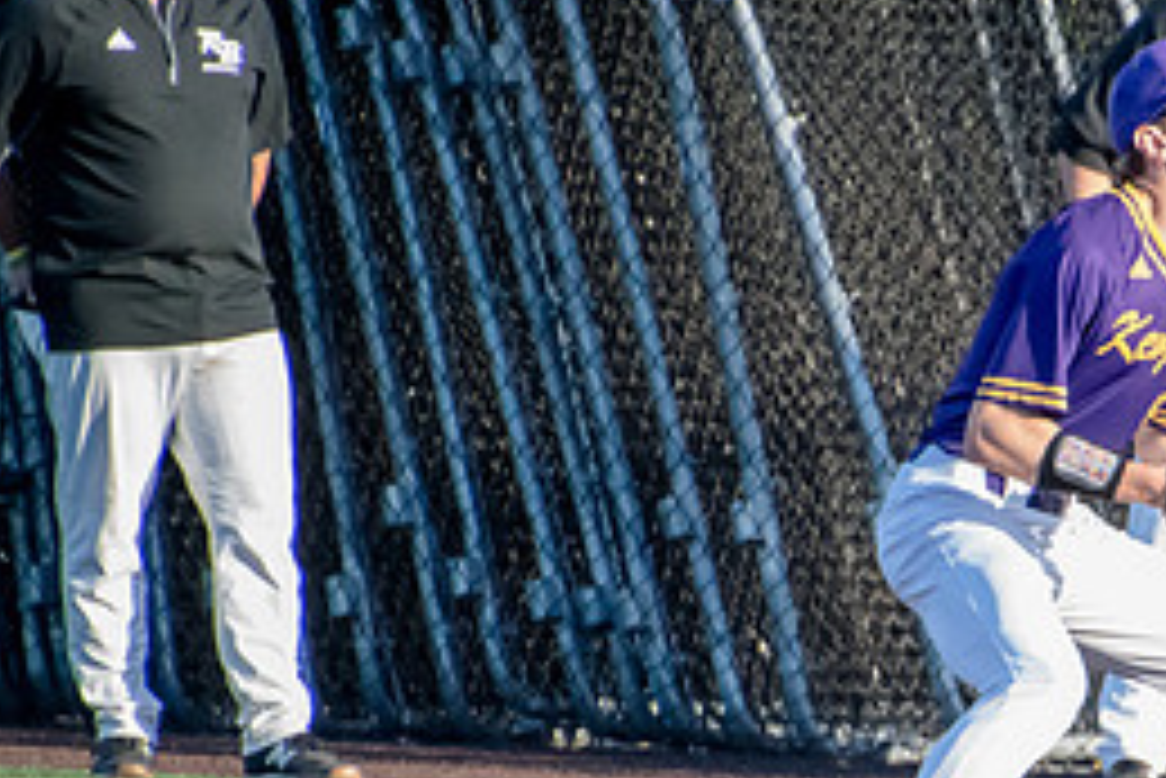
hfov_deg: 1.5
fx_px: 43586
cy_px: 623
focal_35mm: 1345
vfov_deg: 1.0
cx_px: 1125
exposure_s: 1/2500
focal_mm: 400
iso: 5000
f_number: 6.3
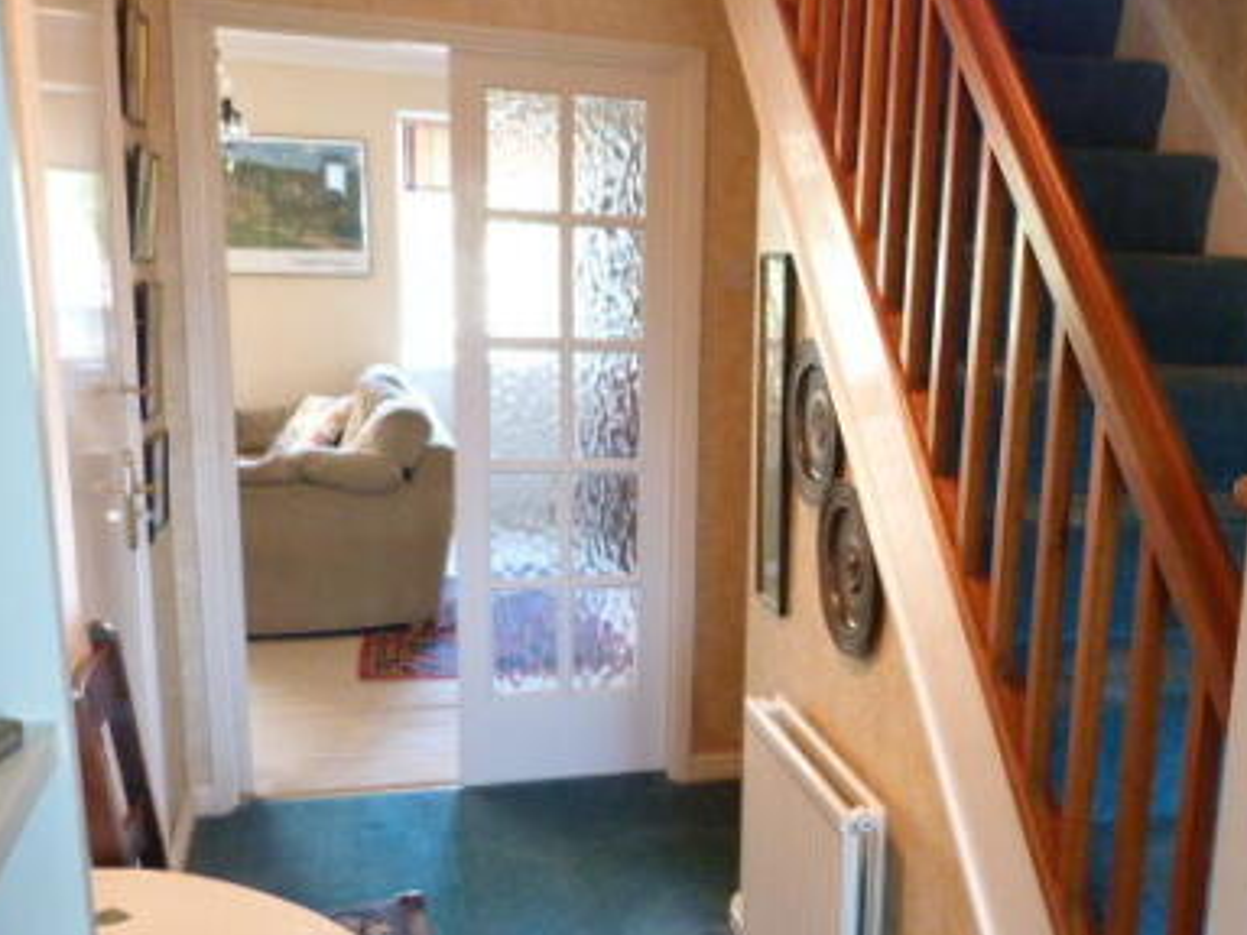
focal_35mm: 38
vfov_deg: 37.5
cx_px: 917
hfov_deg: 47.4
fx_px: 1369
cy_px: 580
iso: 400
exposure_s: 1/15
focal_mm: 4.5
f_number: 2.8
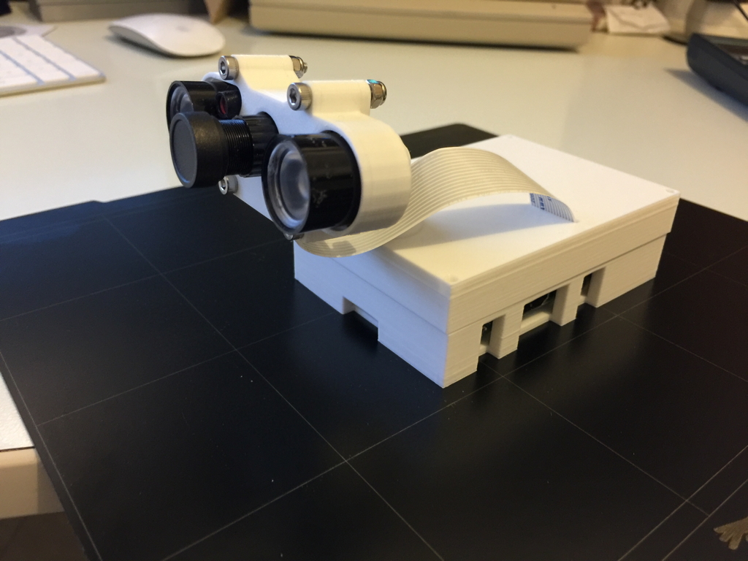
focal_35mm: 29
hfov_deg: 61.7
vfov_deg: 48.2
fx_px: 627
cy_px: 280
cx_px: 374
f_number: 2.2
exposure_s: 1/17
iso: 160
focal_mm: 4.15
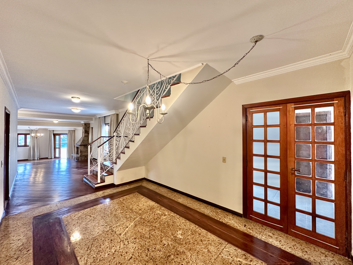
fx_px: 143
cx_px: 176
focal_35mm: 14
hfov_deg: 102.1
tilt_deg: +0.6
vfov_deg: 85.7
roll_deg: -0.4
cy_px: 132
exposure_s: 1/60
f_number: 2.2
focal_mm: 2.22
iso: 250
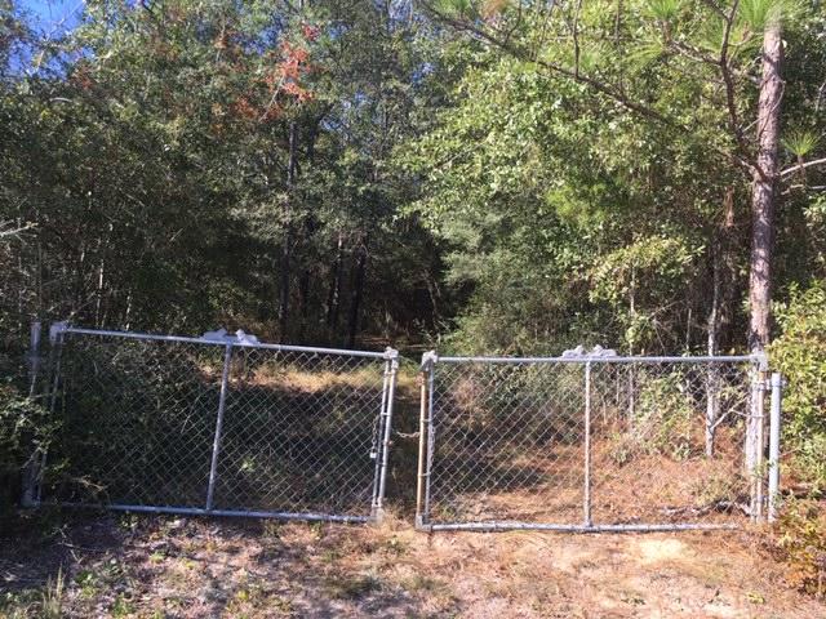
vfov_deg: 48.2
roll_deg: -3.4
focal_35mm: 29
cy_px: 310
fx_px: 692
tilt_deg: -1.6
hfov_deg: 61.7
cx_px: 413
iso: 25
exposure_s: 1/513
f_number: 2.2
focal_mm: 4.15
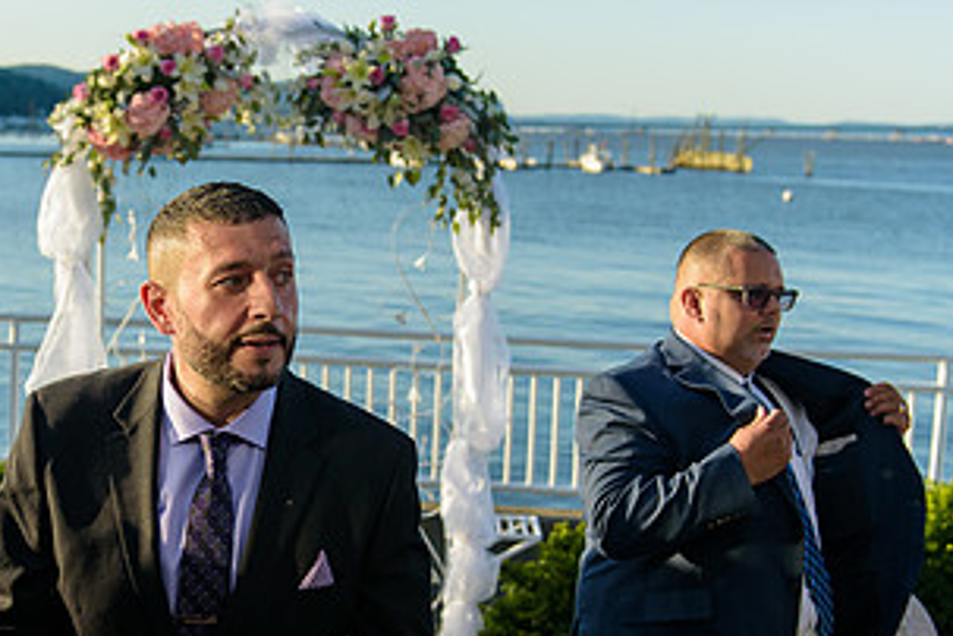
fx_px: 1774
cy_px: 458
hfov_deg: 29.5
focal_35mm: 67
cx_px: 223
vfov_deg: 20.2
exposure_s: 1/1600
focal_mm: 35
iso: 200
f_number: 3.2
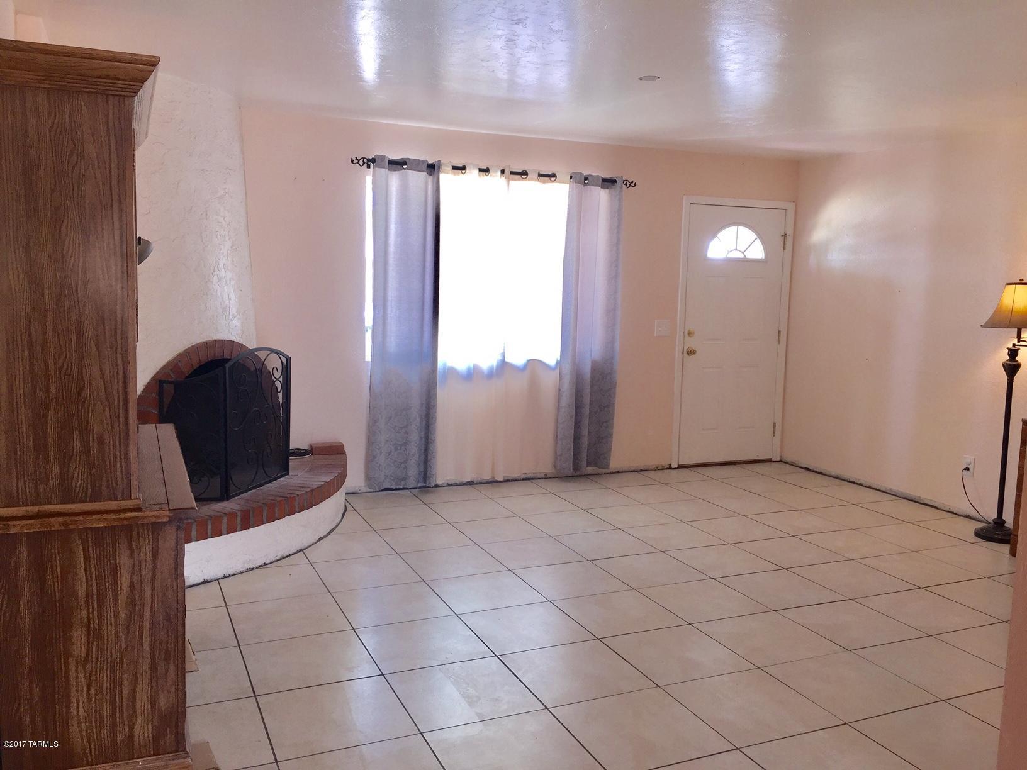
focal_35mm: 29
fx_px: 860
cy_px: 385
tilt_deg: -6.1
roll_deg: -3.0
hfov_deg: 61.7
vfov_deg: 48.2
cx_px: 514
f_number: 2.2
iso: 32
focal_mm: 4.15
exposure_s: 1/40
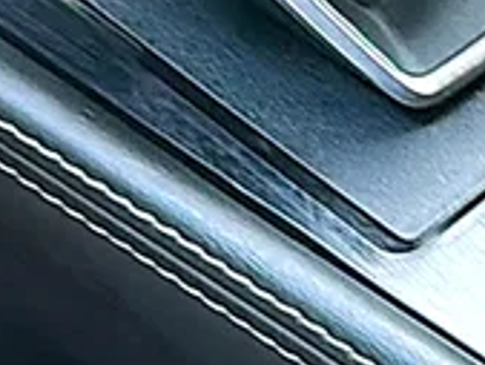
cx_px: 893
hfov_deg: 9.4
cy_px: -39
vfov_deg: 7.4
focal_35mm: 199
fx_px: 2790
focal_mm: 6.86
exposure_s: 1/62
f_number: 1.78
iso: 50
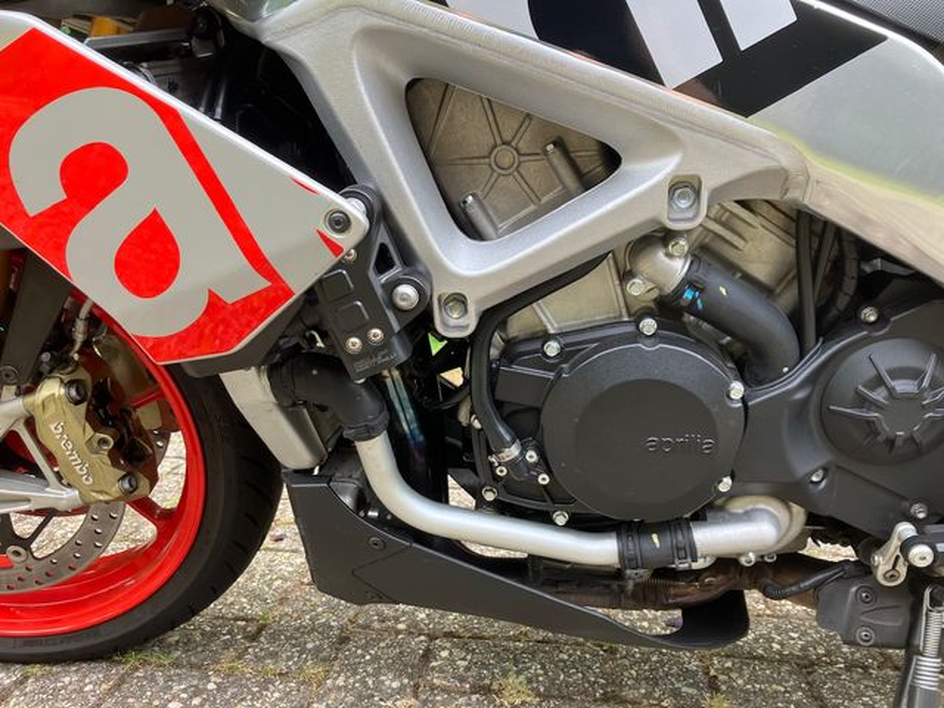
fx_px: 764
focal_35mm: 28
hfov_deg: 63.4
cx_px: 472
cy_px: 354
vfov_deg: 49.7
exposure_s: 1/121
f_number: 1.8
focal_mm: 3.99
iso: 32
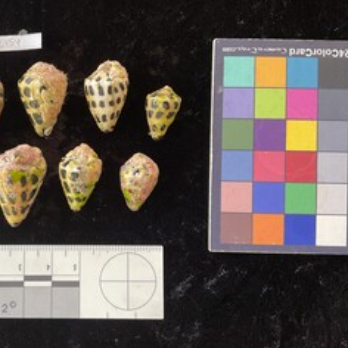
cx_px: 105
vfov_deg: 43.9
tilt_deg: -89.0
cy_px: 170
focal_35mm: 38
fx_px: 432
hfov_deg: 43.0
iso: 50
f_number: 1.8
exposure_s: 1/60
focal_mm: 3
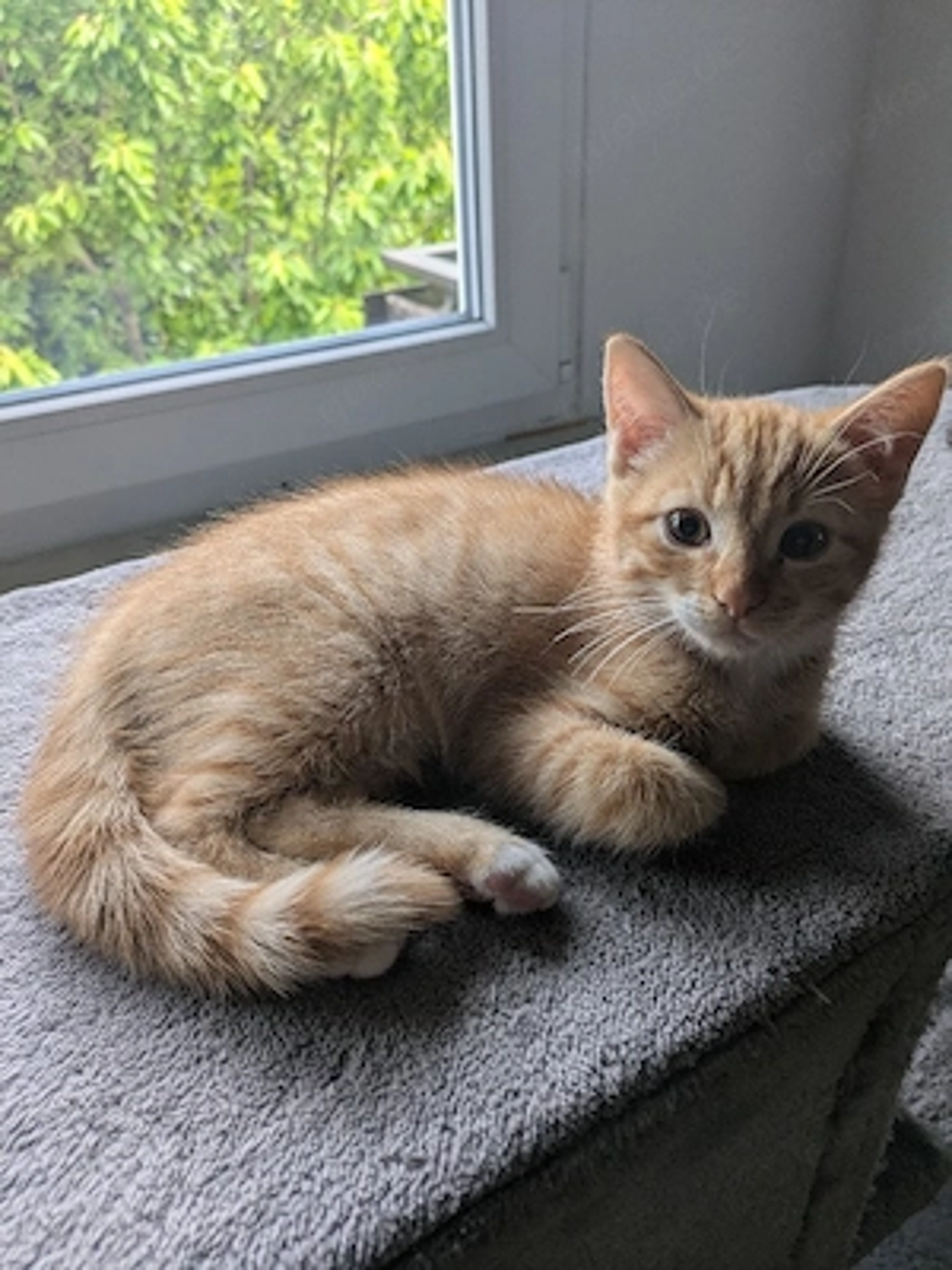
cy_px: 635
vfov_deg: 69.4
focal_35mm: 25
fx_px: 917
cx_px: 476
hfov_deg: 54.9
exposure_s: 1/100
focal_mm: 5.43
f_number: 1.89
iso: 81
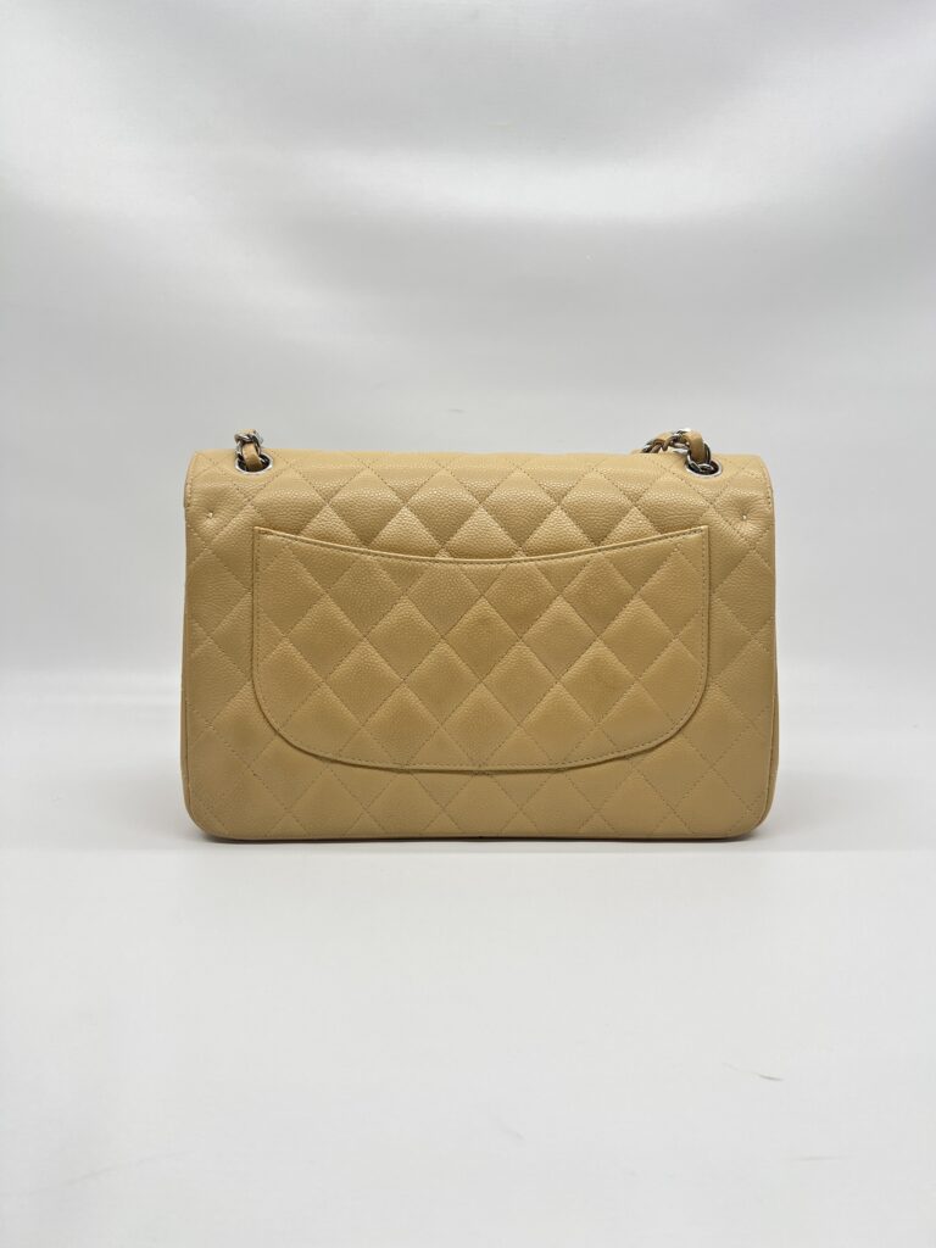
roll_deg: -0.8
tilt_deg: -10.5
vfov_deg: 67.3
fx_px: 937
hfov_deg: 53.1
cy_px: 624
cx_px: 468
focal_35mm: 26
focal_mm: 5.7
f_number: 1.5
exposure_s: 1/164
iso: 40
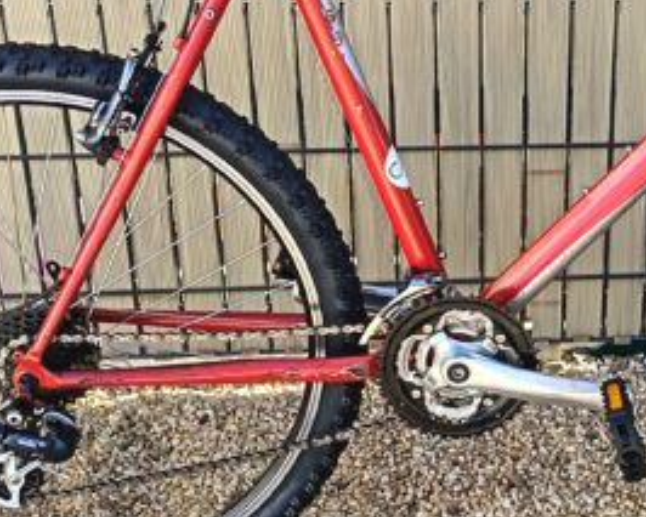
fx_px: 1511
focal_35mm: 79
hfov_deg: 23.4
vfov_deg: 19.3
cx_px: 593
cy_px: 131
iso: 111
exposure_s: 1/129
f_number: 1.75
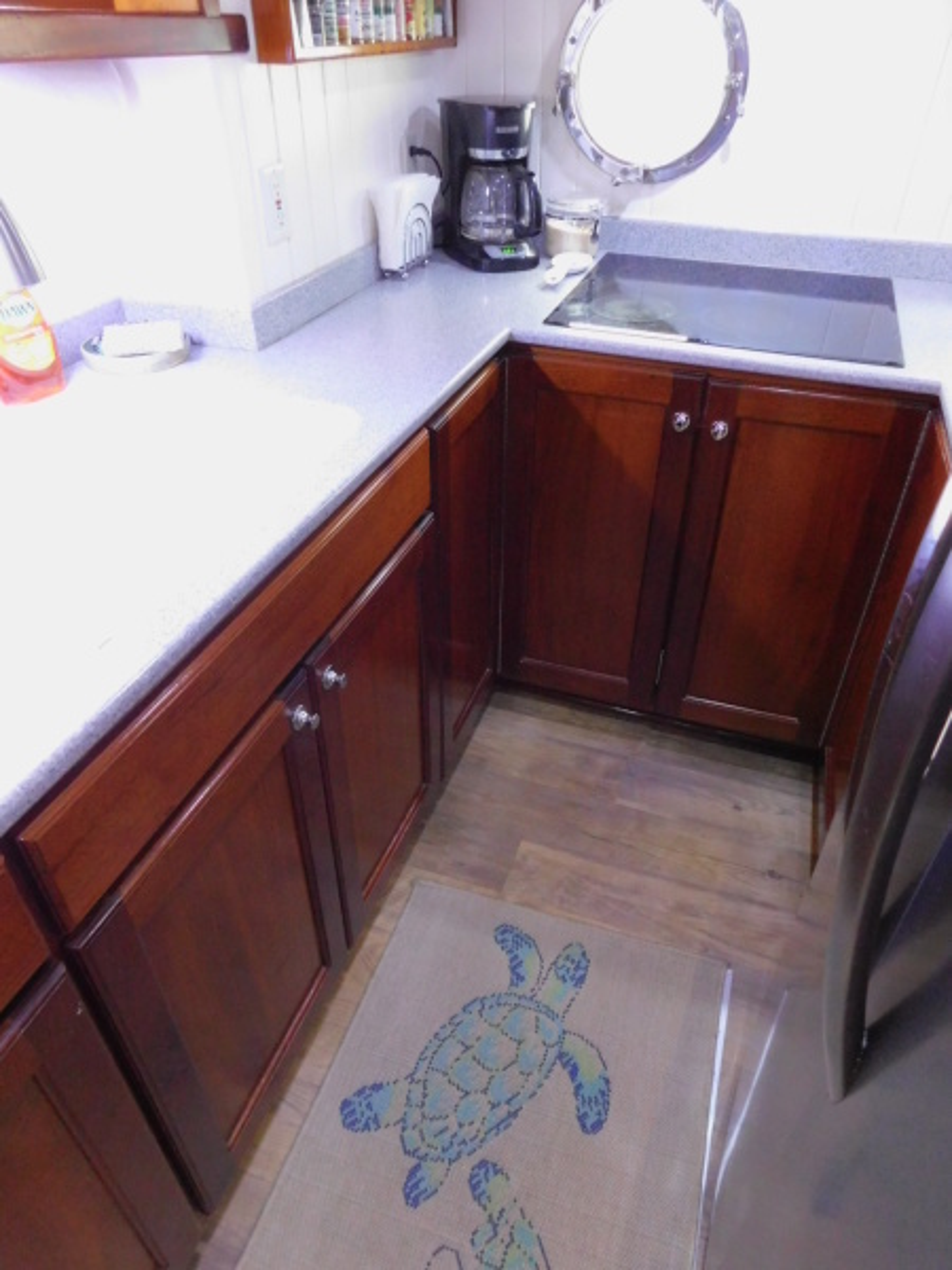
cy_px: 635
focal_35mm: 23
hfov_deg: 58.9
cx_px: 476
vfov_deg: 73.9
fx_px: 843
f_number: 3
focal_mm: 4
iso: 800
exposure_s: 1/6
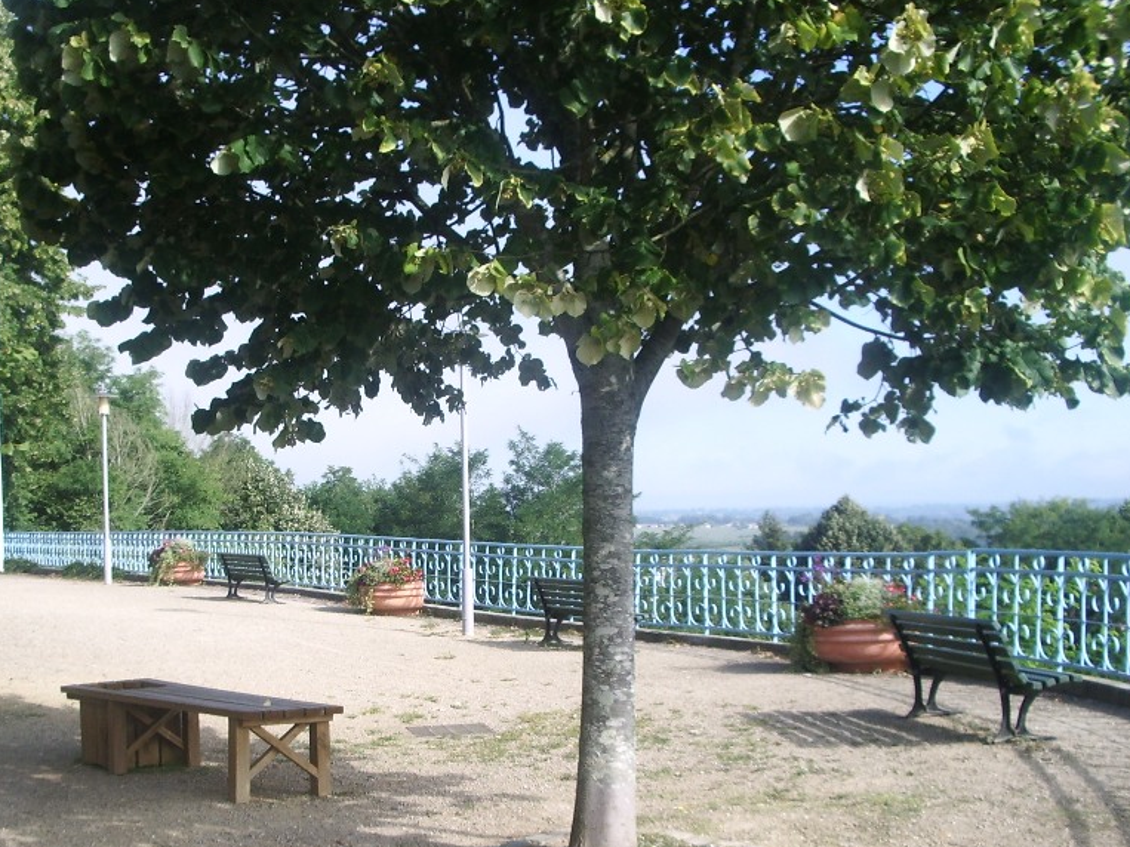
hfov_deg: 40.0
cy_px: 561
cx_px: 394
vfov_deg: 30.7
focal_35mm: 47
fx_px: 1534
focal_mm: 5.8
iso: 50
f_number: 4.3
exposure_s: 1/200
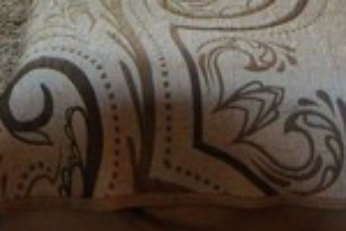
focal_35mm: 82
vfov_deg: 13.0
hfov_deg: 24.7
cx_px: 134
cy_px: -307
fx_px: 788
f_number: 4.5
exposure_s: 1/80
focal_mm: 8
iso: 800
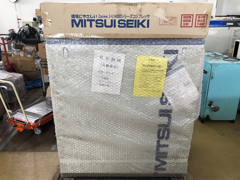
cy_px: 90
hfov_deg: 63.4
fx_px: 194
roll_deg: +0.6
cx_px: 120
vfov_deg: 49.7
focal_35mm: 28
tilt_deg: -19.7
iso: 25
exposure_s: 1/30
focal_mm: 3.99
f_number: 1.8
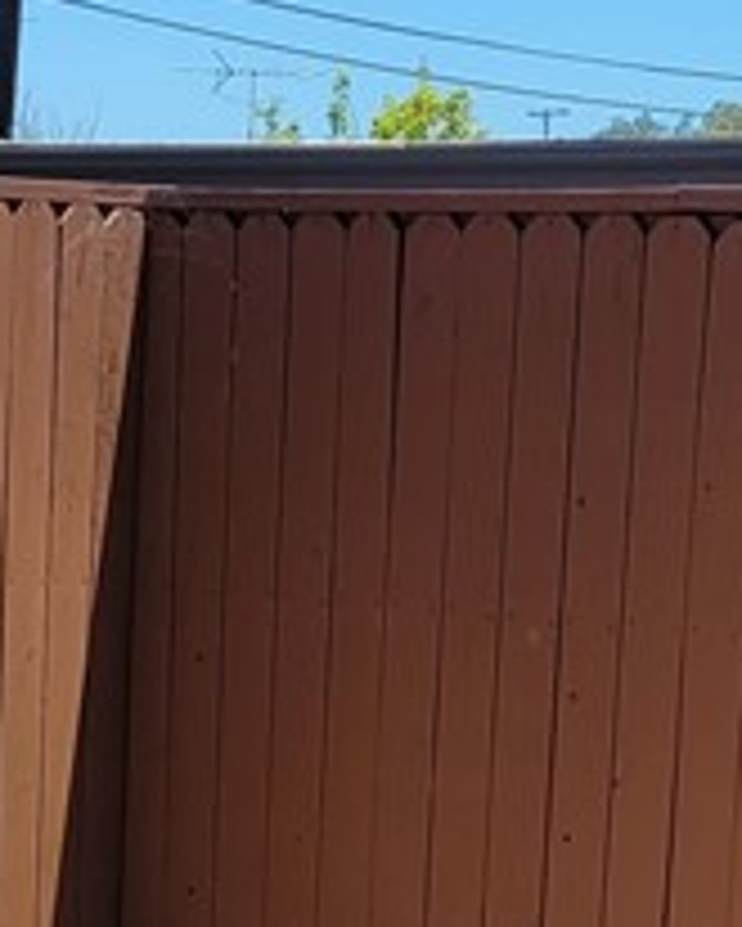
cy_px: 1202
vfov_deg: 14.6
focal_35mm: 126
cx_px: 9
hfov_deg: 12.1
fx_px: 3456
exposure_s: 1/1614
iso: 40
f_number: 1.8
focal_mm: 5.4
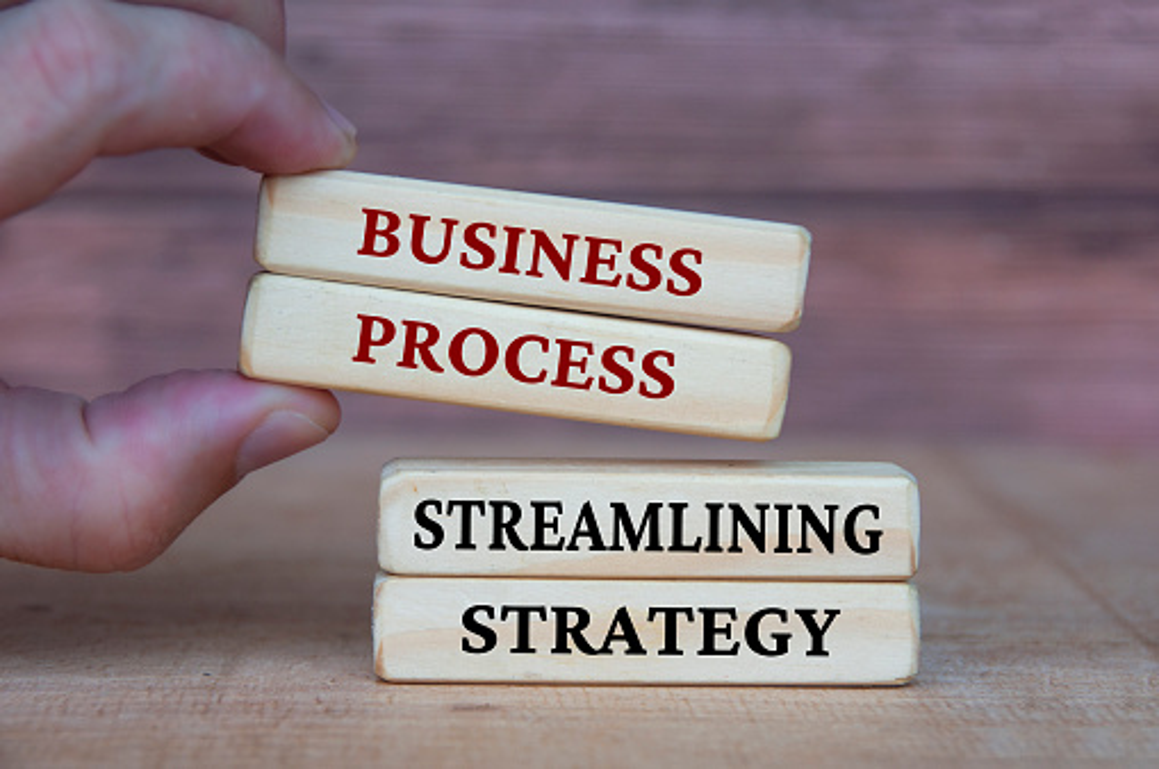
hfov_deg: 15.2
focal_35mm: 135
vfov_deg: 10.1
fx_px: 4341
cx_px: 580
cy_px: 384
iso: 160
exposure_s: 1/15
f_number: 8
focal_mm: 90
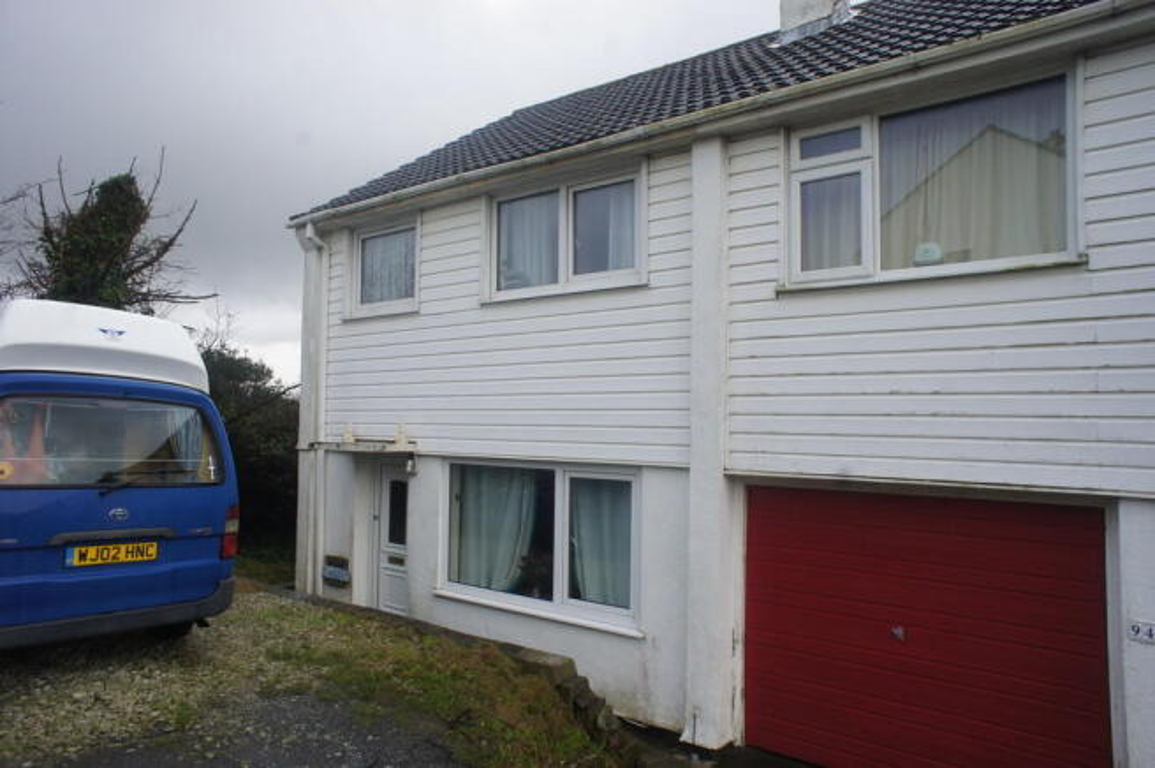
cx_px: 578
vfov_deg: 53.0
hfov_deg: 73.8
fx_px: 769
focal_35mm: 24
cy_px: 384
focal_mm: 16
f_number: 9
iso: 200
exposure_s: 1/50
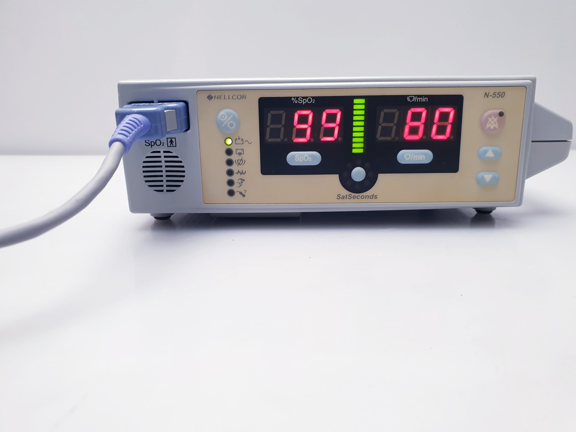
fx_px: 433
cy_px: 216
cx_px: 288
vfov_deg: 53.1
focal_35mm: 26
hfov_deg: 67.3
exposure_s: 1/50
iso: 100
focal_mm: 4.3
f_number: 2.4
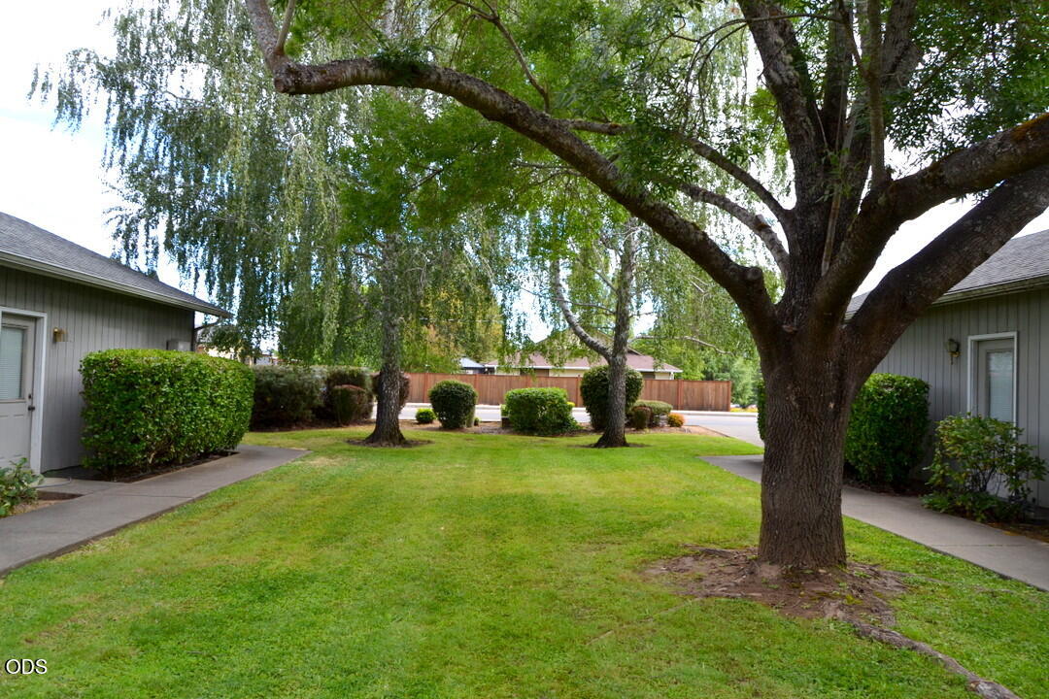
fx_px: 787
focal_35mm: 27
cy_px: 350
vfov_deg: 47.9
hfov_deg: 67.4
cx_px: 524
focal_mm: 18
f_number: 5.6
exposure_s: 1/125
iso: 100
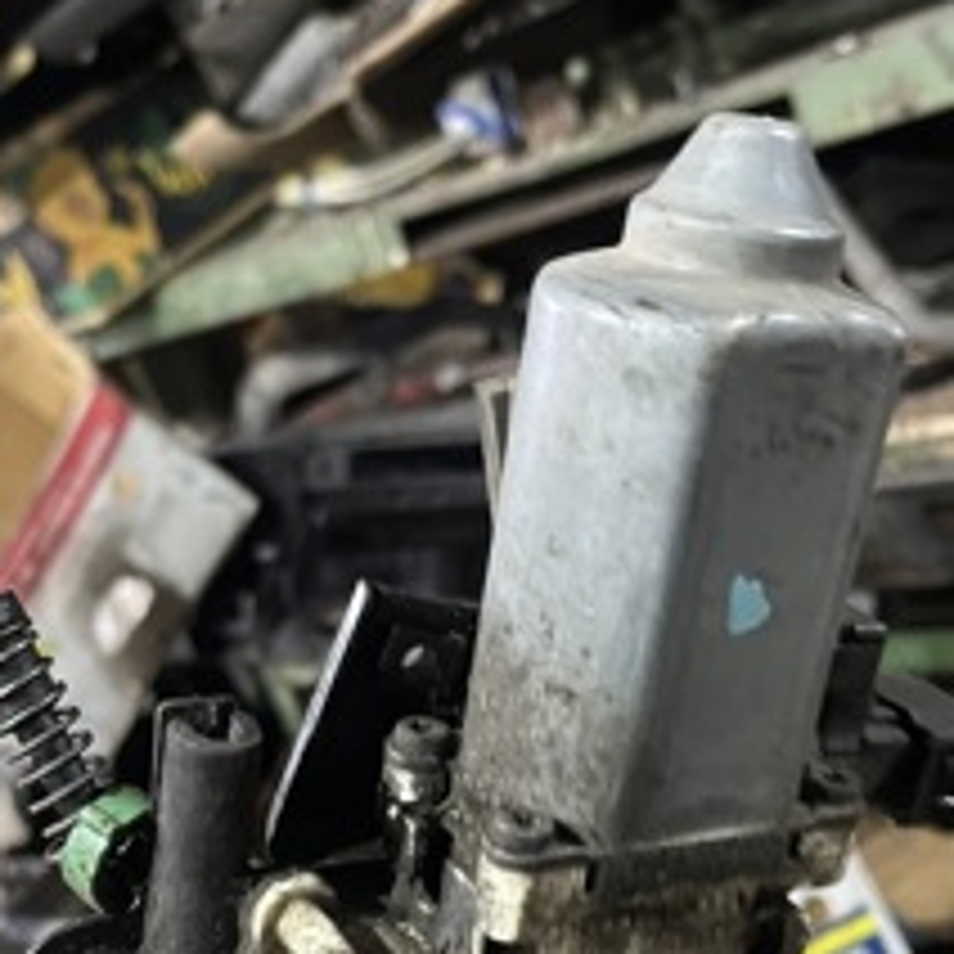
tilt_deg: -22.4
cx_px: 396
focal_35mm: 52
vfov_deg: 32.0
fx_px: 1621
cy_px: 747
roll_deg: +23.7
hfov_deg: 32.7
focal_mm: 5.1
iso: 500
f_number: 1.6
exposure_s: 1/33
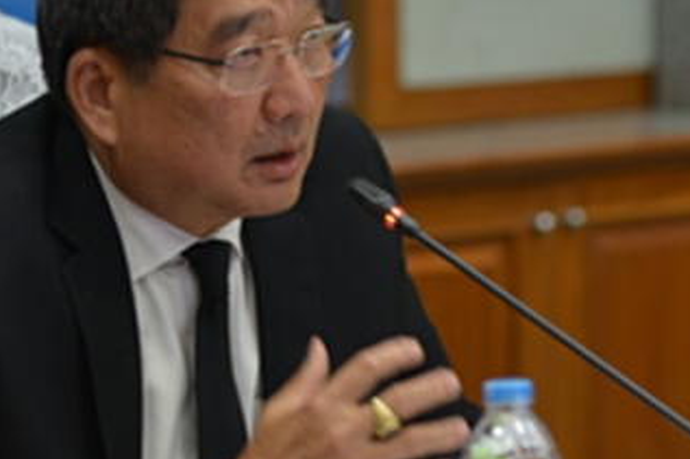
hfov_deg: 7.0
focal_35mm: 293
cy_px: 234
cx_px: 272
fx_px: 5613
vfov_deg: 4.7
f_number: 4
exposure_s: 1/60
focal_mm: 145
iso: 450
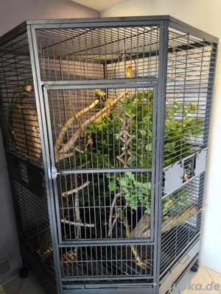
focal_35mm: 24
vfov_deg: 71.6
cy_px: 147
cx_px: 110
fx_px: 204
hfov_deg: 56.8
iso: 250
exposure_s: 1/50
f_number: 1.9
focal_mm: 6.92
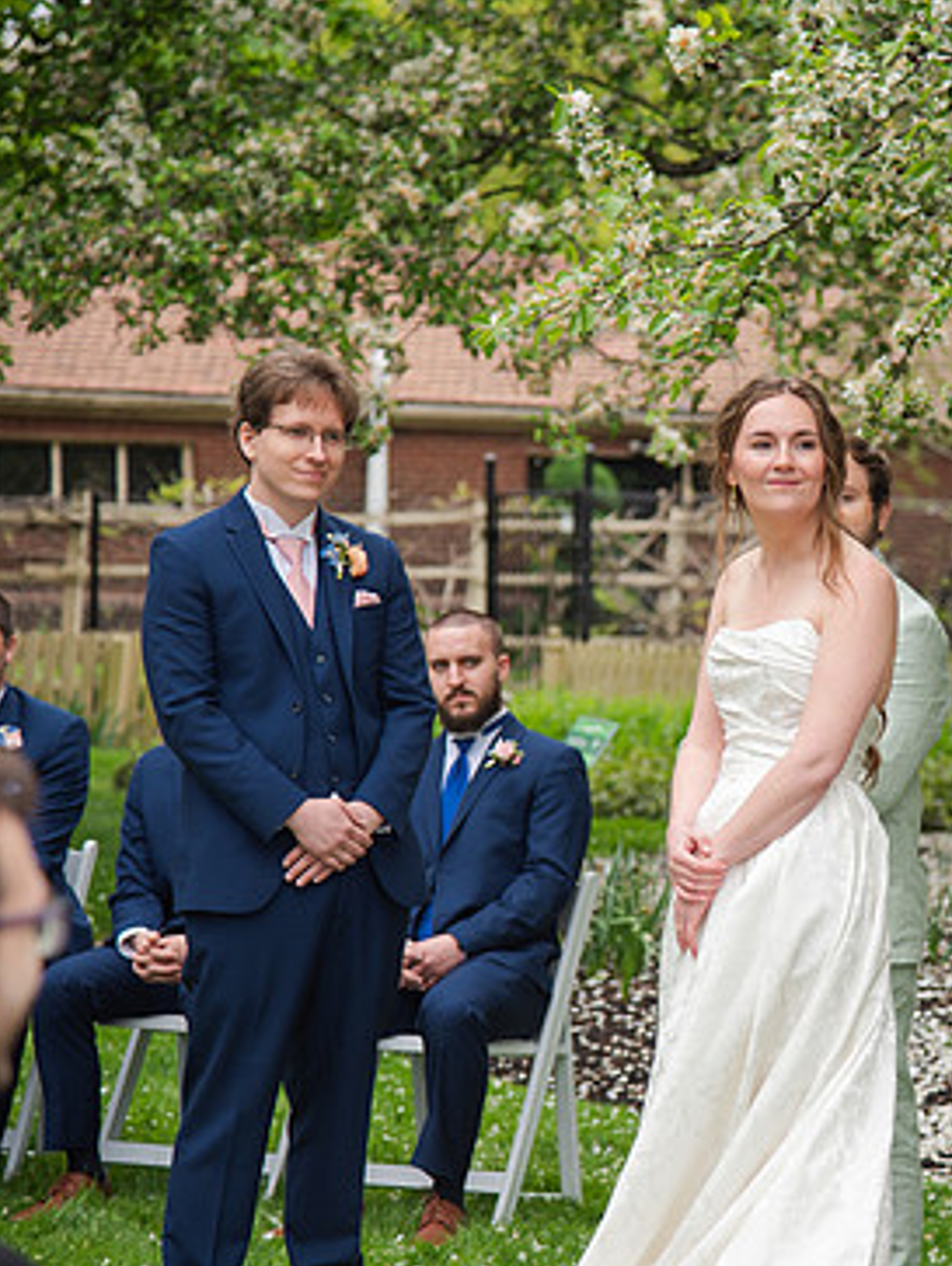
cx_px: 903
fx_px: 4832
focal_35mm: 132
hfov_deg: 11.2
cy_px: 668
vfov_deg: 14.9
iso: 100
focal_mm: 86
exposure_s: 1/400
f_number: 4
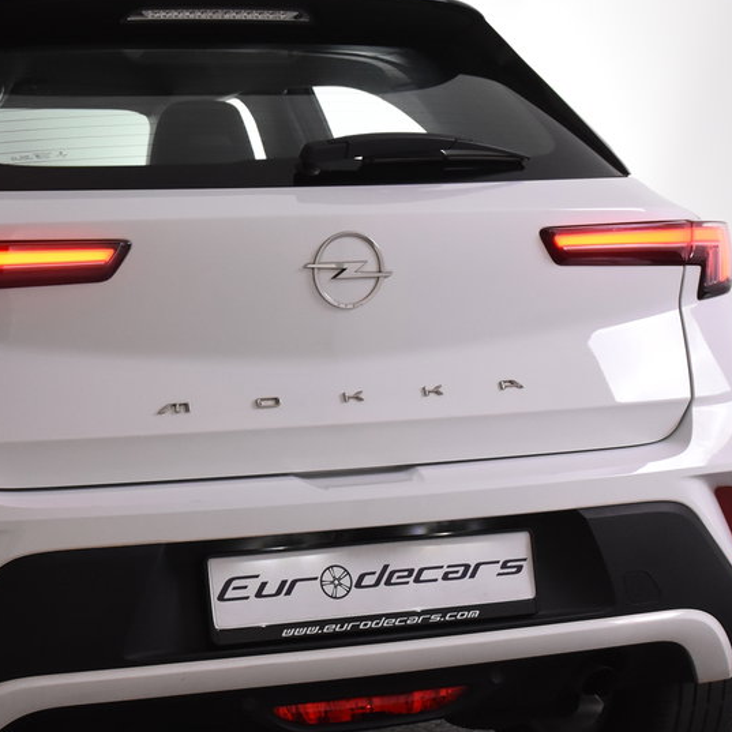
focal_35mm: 85
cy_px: 421
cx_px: 179
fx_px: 2034
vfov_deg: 20.4
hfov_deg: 20.2
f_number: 5.6
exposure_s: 1/125
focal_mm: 28
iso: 1600
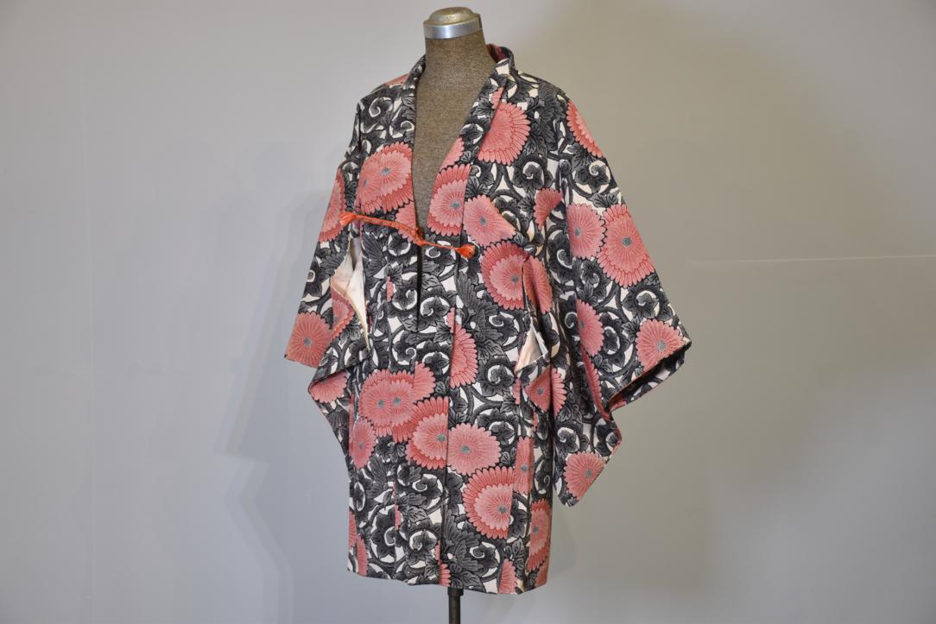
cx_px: 468
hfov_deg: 28.1
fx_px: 1872
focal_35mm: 72
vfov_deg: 18.9
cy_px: 312
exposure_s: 1/60
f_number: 4.5
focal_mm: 48
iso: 400
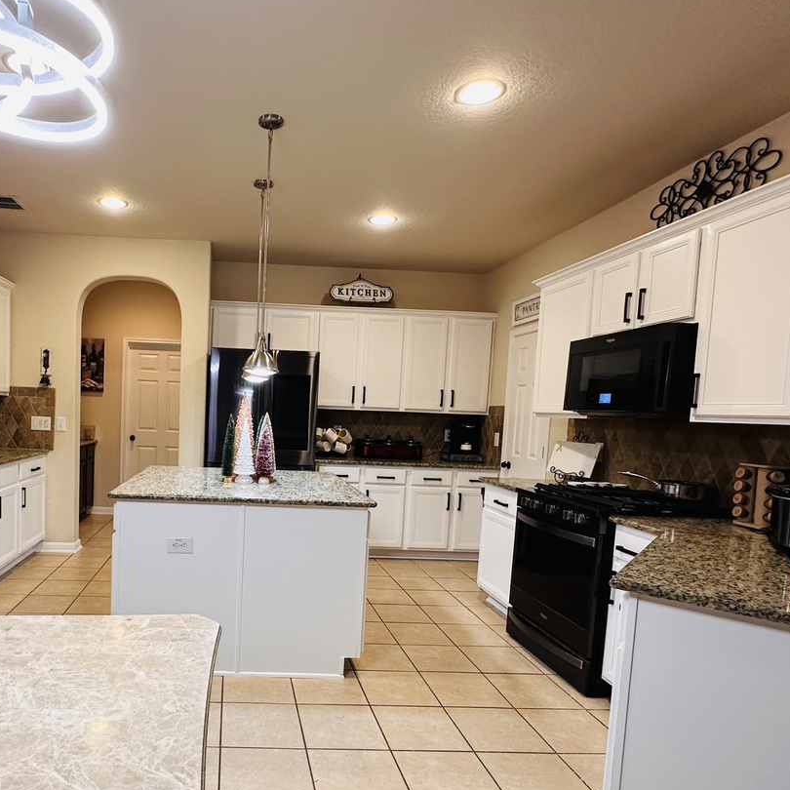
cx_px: 251
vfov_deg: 69.2
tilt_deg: -4.0
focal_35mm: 22
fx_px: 568
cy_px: 454
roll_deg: -2.5
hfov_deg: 67.3
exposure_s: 1/60
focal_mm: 2.22
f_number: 2.2
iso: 160
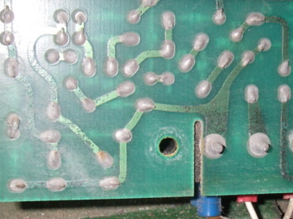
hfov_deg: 23.0
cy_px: 98
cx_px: 225
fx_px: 711
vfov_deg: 17.5
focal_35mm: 84
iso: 80
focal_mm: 6.3
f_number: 6.6
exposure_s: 1/40
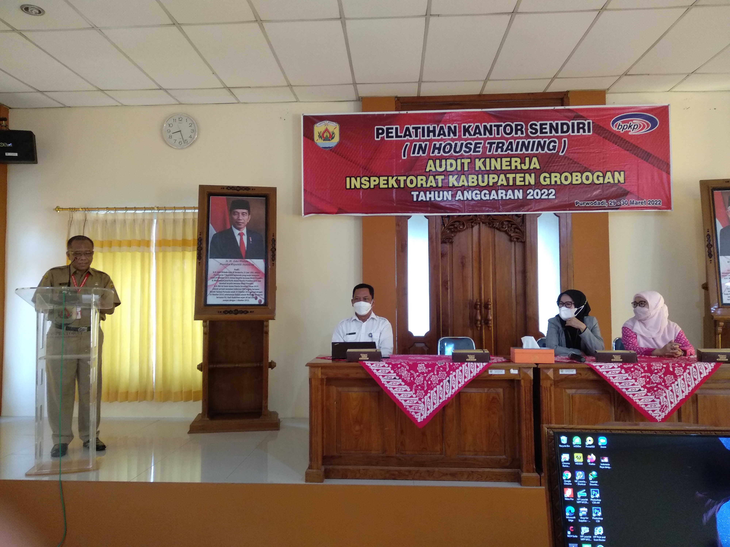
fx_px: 548
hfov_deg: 67.3
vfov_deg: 53.1
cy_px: 274
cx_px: 365
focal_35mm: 26
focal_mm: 3.81
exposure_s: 1/25
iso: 500
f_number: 2.2
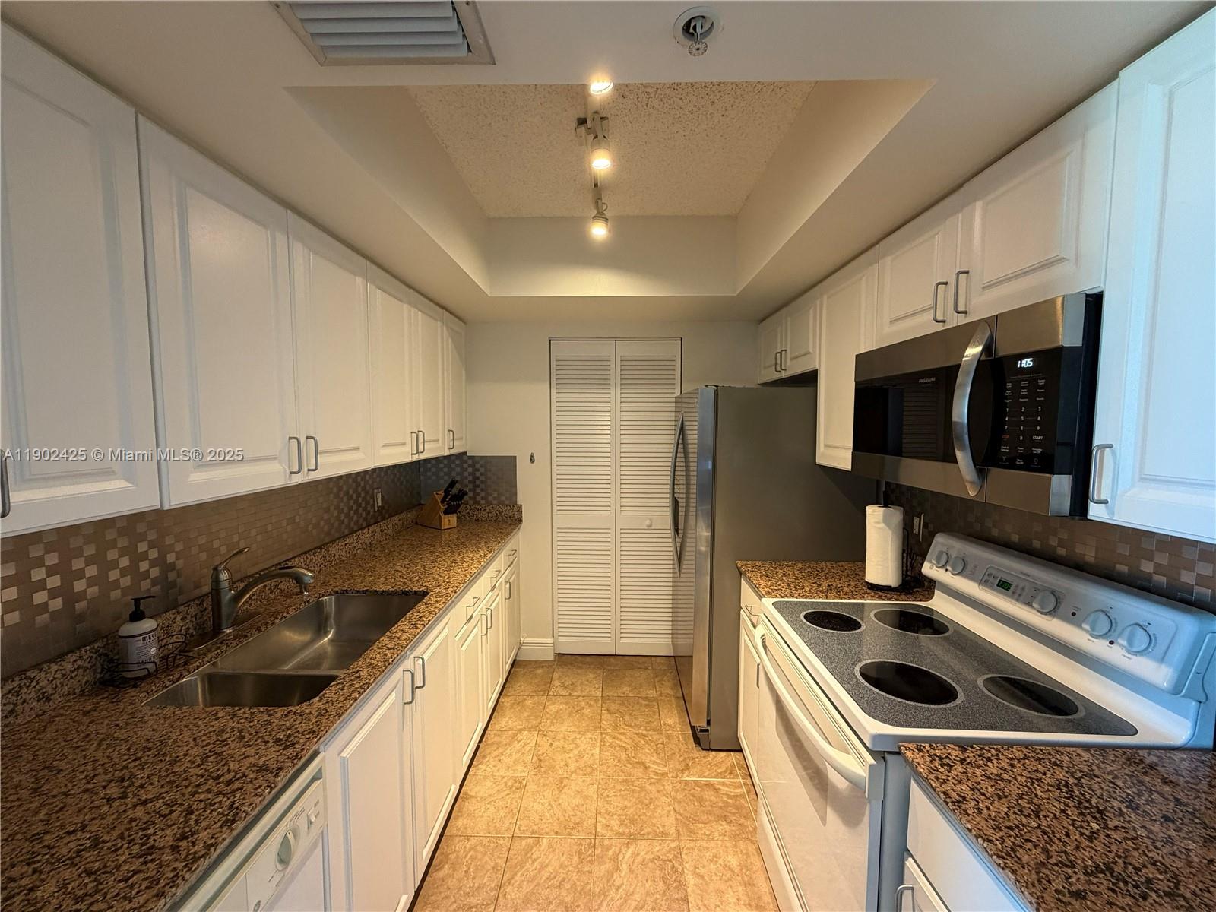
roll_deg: -0.1
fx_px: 492
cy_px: 456
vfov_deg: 85.7
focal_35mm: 14
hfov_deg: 102.1
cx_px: 608
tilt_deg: -4.0
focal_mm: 2.22
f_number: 2.2
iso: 320
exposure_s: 1/60
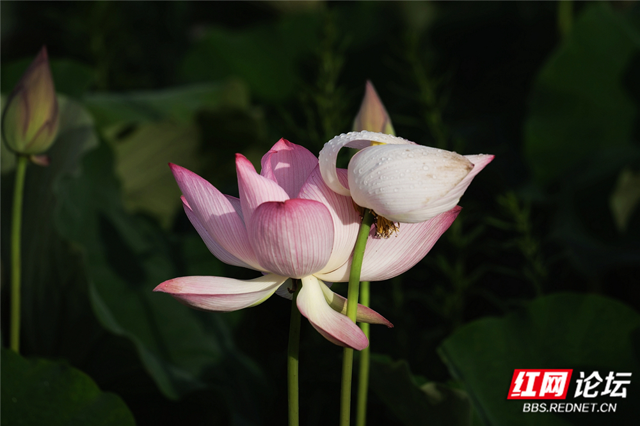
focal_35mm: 200
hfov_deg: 10.3
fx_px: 3554
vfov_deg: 6.9
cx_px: 320
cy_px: 213
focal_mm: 200
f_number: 6.3
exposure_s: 1/640
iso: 100
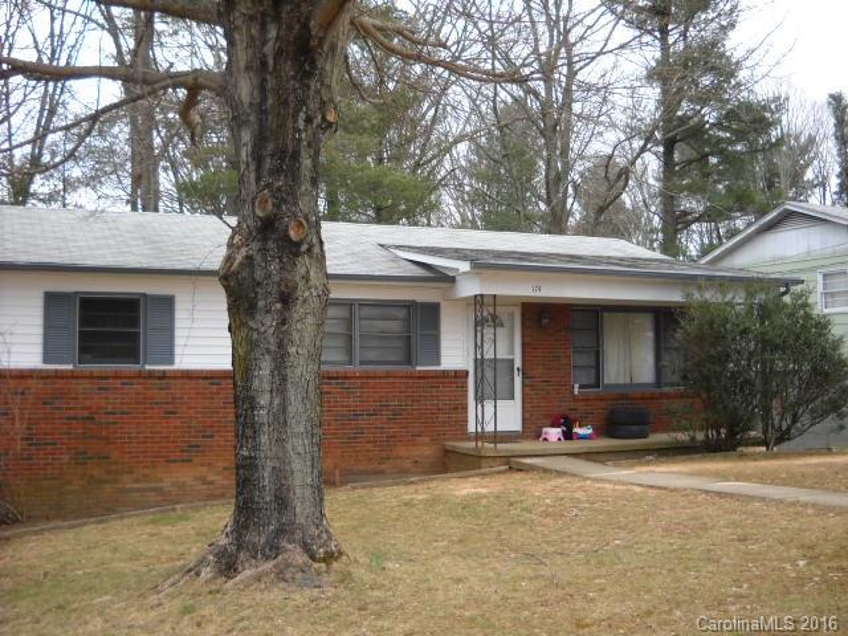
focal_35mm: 41
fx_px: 1004
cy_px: 318
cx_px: 424
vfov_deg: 35.1
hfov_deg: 45.8
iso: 64
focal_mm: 6.72
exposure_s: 1/84
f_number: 3.1
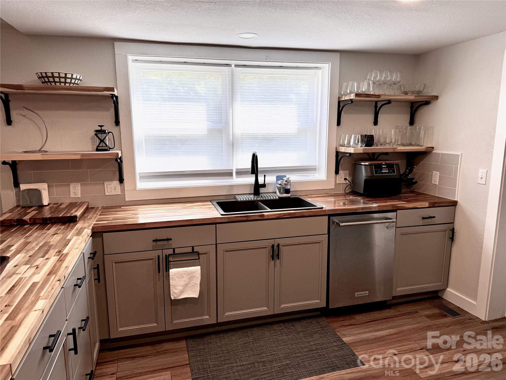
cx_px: 253
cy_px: 190
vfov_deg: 56.8
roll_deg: -0.4
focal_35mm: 24
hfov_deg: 71.6
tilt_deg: -10.7
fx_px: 351
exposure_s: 1/271
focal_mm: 6.76
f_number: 1.78
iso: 64
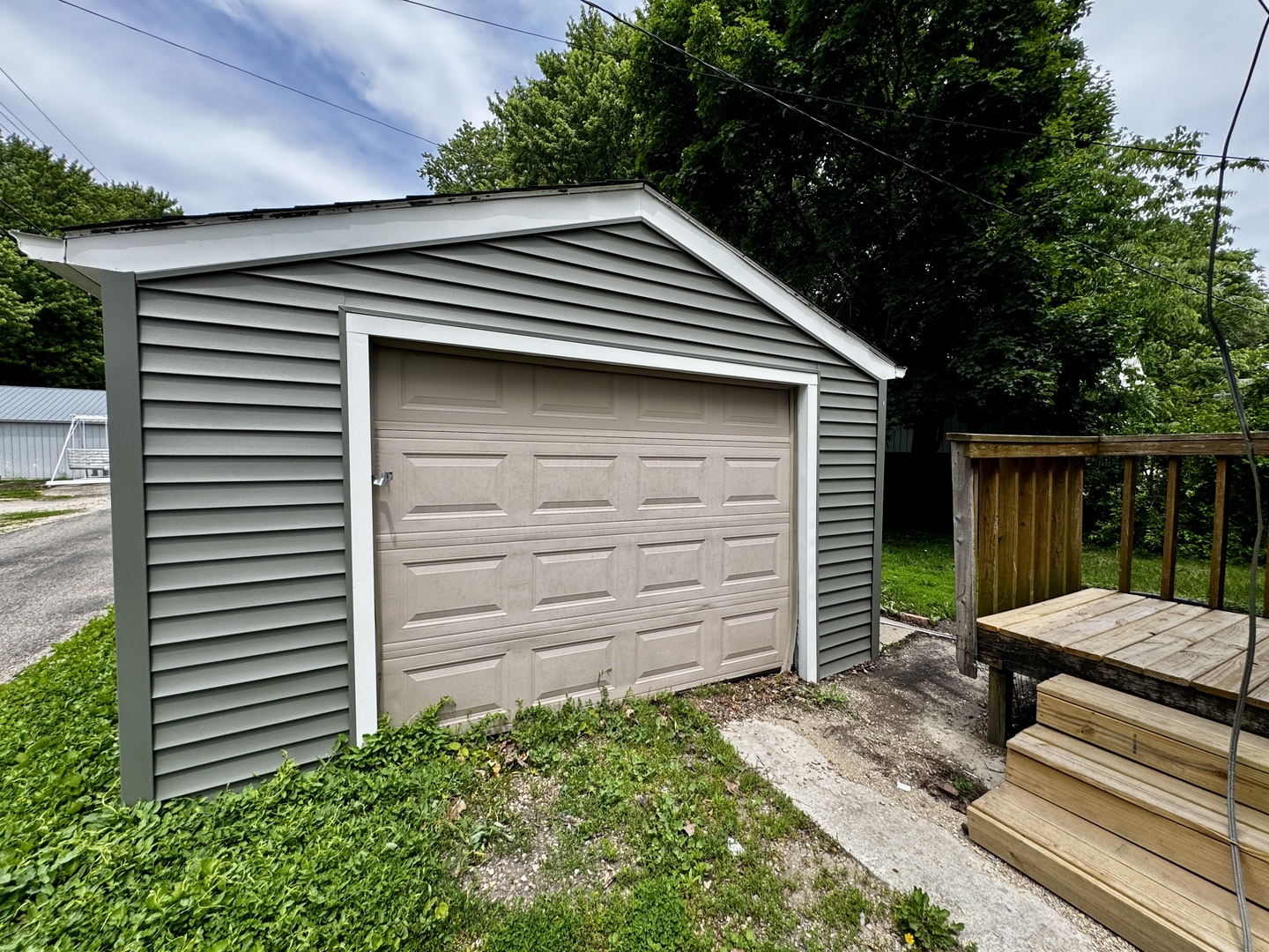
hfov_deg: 102.1
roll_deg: -1.0
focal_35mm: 14
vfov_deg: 85.7
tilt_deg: -1.6
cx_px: 634
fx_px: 513
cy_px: 476
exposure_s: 1/956
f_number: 2.2
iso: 50
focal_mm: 2.22
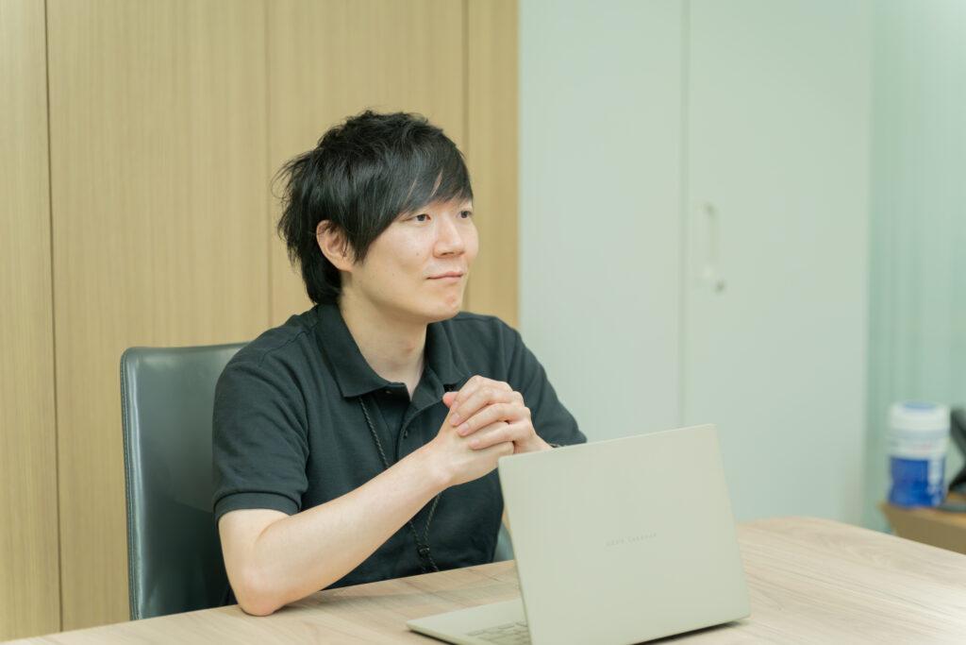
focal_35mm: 89
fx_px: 2388
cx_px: 483
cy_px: 322
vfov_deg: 15.4
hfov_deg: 22.9
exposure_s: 1/250
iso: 1600
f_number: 2.8
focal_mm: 89
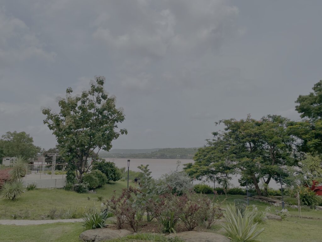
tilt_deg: +9.5
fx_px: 242
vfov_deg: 53.1
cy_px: 121
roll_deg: -0.5
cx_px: 161
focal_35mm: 26
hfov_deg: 67.3
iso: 32
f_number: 1.6
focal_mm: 4.2
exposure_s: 1/6897
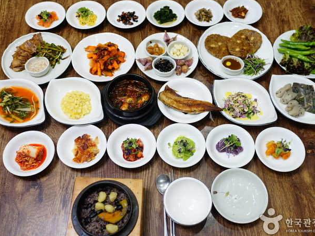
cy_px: 120
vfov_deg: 36.8
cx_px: 163
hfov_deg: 47.9
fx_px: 355
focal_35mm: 39
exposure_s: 1/60
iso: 500
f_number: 2.8
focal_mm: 35
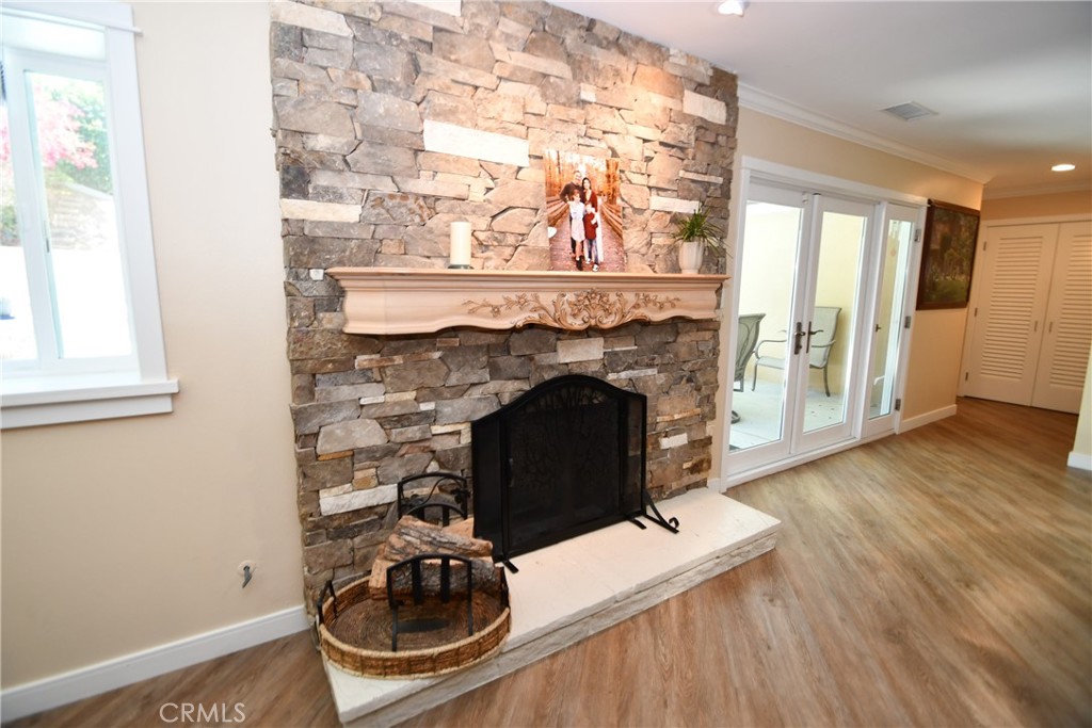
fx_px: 455
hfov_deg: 100.4
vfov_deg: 77.3
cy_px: 364
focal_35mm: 15
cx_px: 546
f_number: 4
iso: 400
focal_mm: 10
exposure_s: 1/60
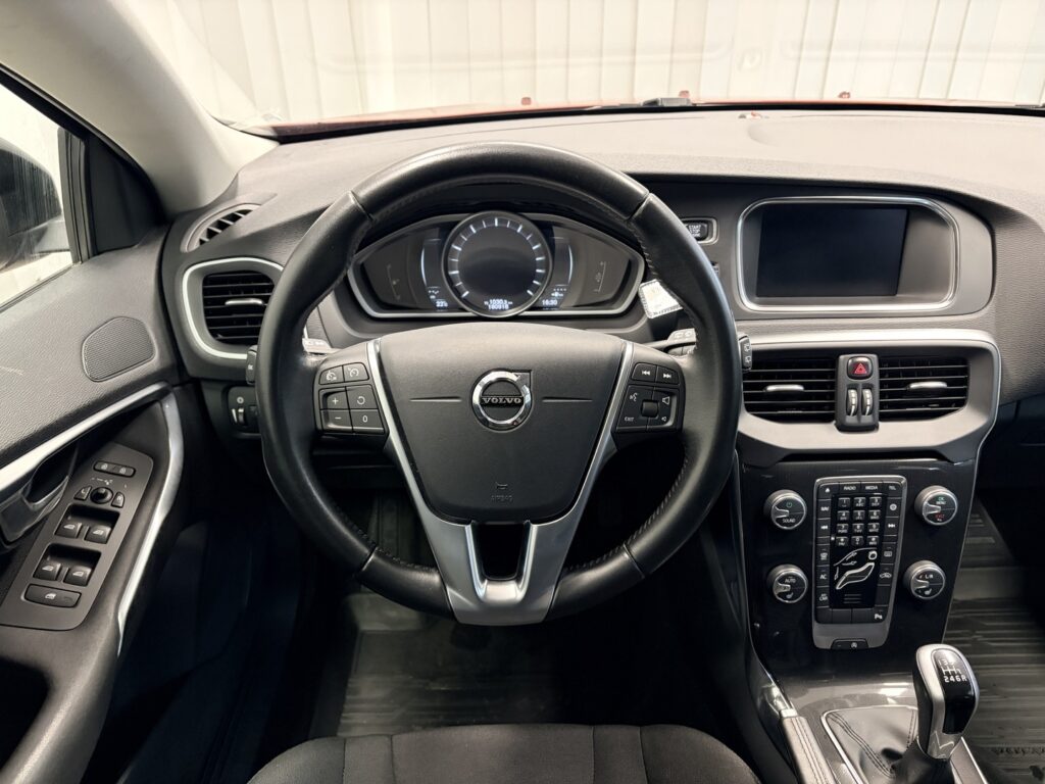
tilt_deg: -31.8
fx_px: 785
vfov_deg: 53.1
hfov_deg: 67.3
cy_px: 392
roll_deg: +0.9
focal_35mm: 26
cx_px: 522
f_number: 1.6
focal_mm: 5.96
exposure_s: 1/37
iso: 640
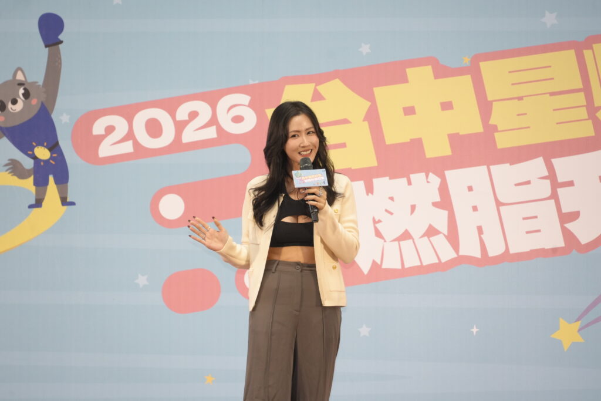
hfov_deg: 10.3
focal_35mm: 200
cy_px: 200
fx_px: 3339
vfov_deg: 6.9
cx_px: 300
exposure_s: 1/125
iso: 2500
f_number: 5.6
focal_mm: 200
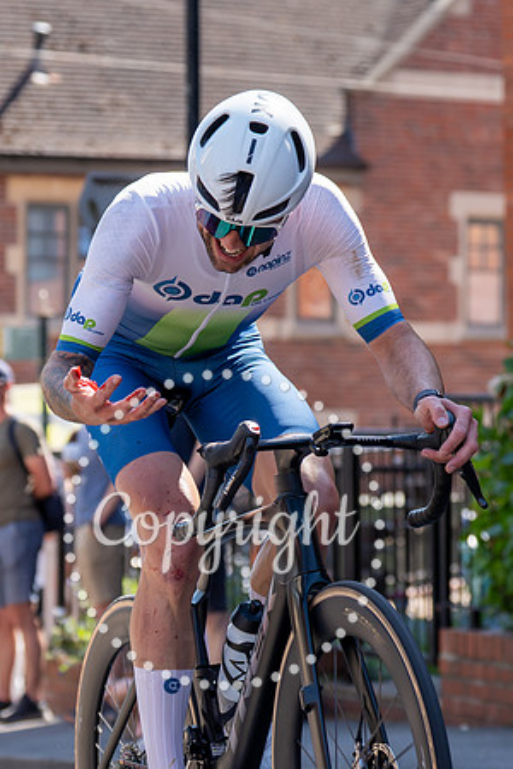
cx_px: 177
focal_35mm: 164
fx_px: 3503
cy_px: 304
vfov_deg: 12.5
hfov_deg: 8.4
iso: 250
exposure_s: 1/1000
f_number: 3.5
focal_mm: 75
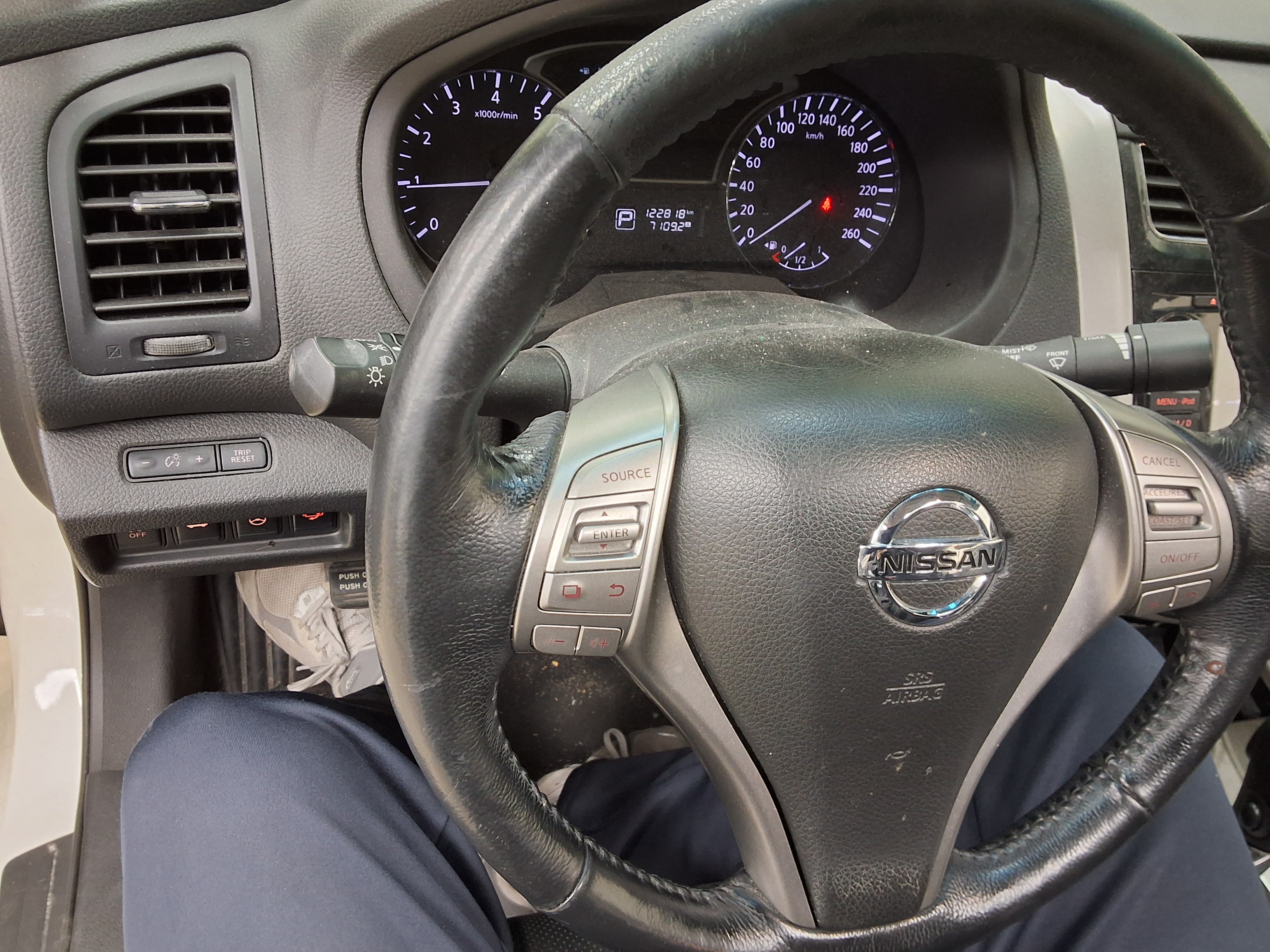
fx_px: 1027
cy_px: 476
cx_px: 635
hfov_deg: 63.4
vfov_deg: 49.7
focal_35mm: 28
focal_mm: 2.91
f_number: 1.9
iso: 250
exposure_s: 1/30
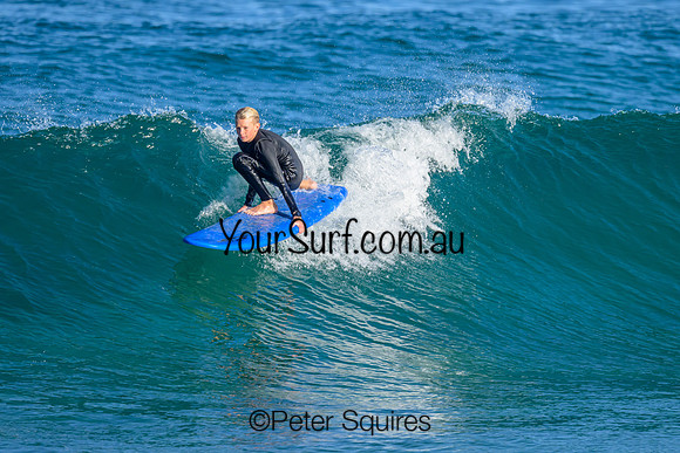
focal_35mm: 1099
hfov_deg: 1.9
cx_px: 334
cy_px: 226
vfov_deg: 1.3
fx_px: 20757
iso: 800
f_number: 8
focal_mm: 800
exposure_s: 1/2000
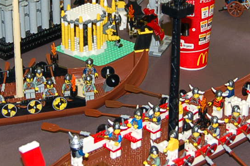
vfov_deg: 13.6
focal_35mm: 99
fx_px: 687
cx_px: 96
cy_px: -3
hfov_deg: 20.6
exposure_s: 1/60
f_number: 4
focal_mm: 24
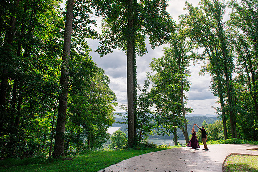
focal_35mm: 24
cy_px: 86
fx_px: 172
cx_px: 129
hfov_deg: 73.7
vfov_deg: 53.2
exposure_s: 1/800
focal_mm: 24
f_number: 8
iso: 500
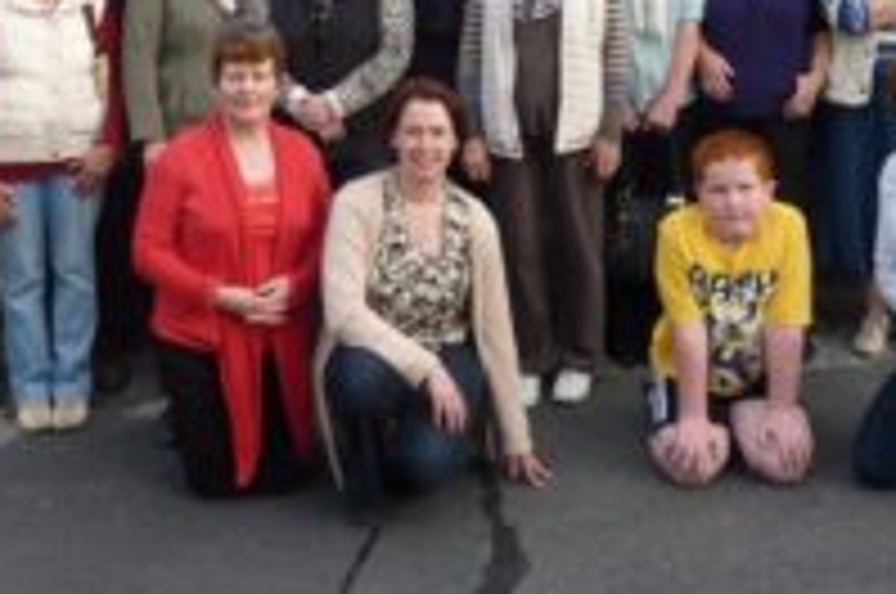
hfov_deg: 40.4
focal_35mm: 49
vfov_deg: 26.1
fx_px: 1218
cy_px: 7
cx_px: 432
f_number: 3.5
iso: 80
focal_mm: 4.1
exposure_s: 1/100
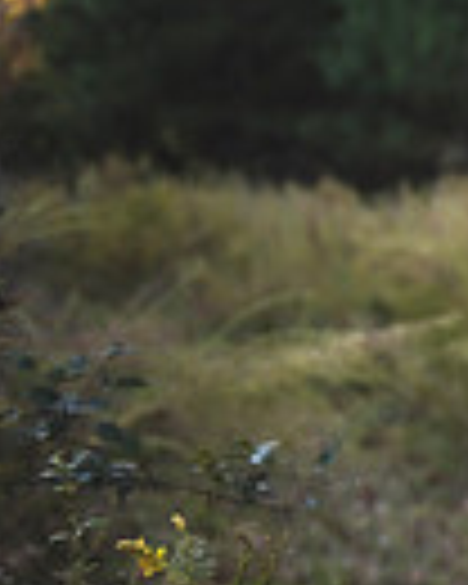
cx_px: 1287
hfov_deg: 8.1
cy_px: 254
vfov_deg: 11.5
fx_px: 2909
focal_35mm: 168
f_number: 2.8
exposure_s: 1/320
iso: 100
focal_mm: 40
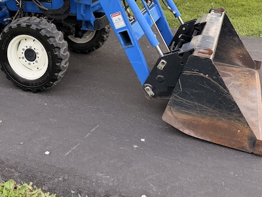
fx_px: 363
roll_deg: +0.0
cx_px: 38
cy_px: 7
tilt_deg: -13.9
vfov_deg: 28.6
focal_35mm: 48
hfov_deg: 37.6
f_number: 1.78
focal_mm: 6.76
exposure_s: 1/805
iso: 100
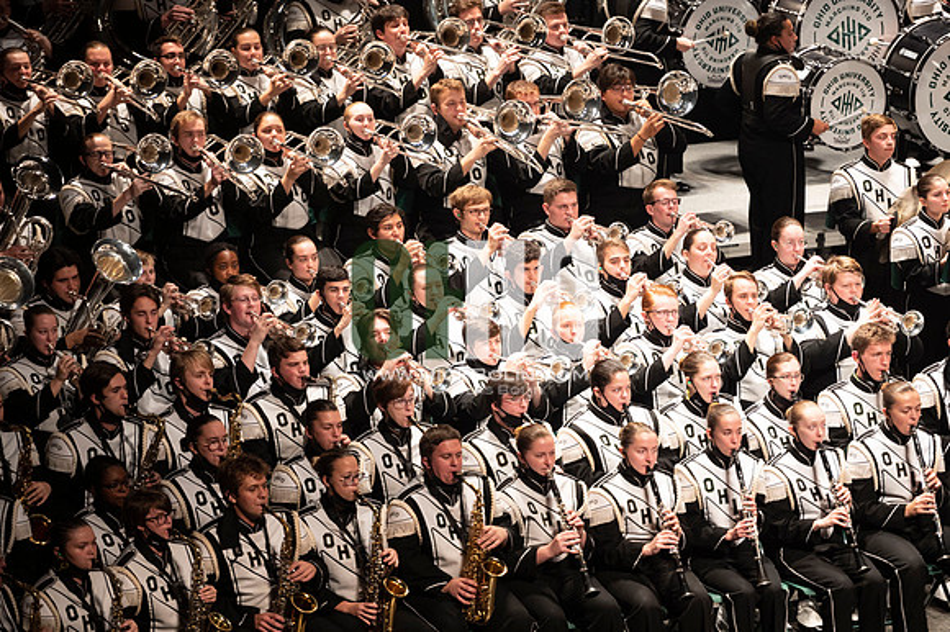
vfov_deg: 6.9
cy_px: 316
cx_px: 475
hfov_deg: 10.3
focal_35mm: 200
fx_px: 5275
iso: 2500
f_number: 2.8
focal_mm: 200
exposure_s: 1/500
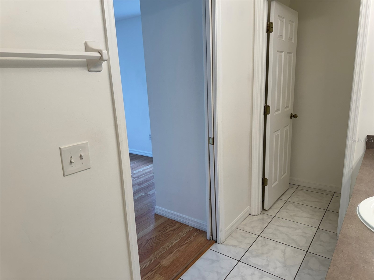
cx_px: 187
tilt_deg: -13.3
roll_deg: +3.0
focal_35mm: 24
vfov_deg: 56.8
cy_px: 140
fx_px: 259
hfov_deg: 71.6
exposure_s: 1/120
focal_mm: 6.76
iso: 80
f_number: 1.78
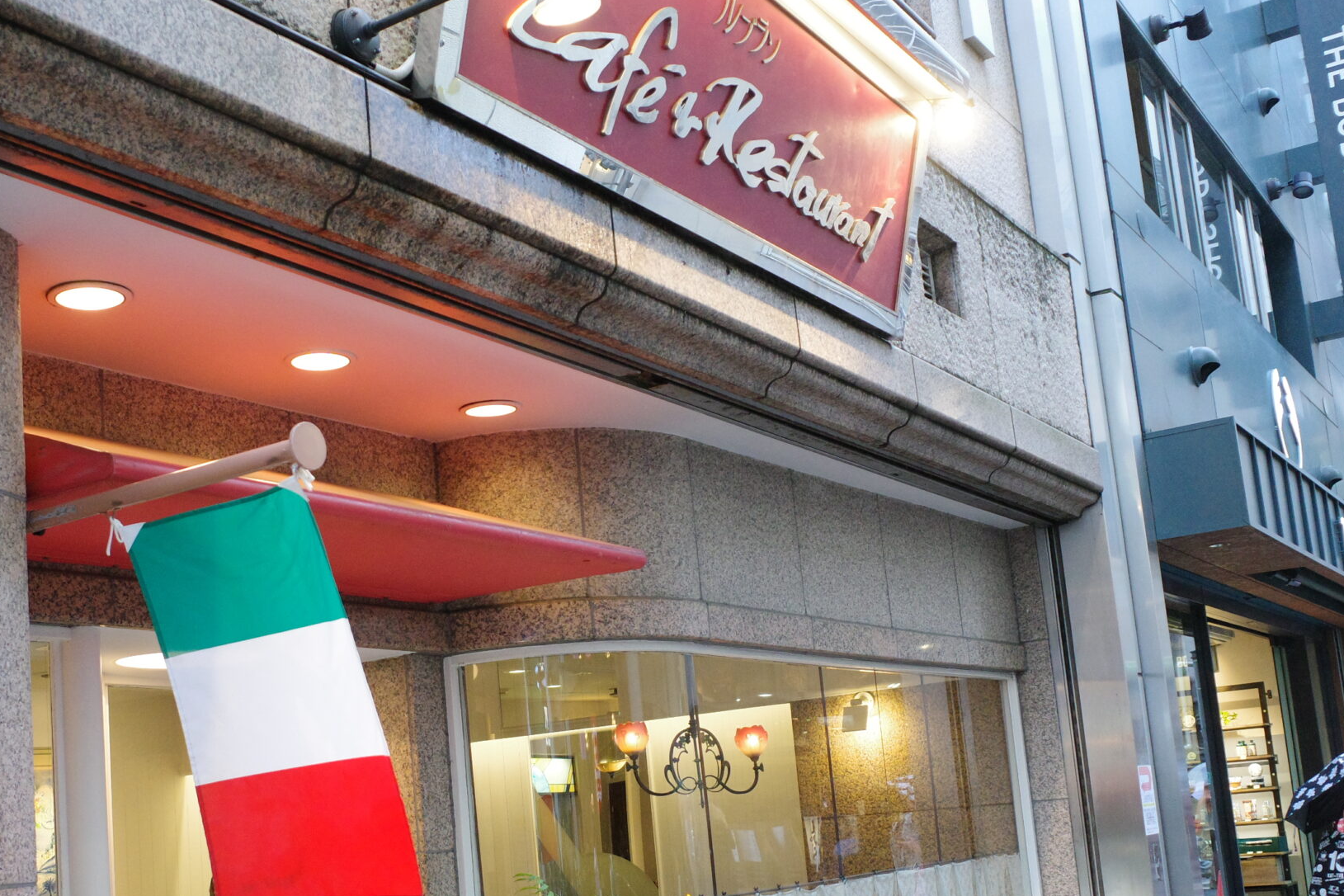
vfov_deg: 30.4
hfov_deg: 44.2
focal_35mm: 44
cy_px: 575
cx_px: 509
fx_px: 1643
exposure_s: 1/250
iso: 1600
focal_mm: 18.3
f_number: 2.8
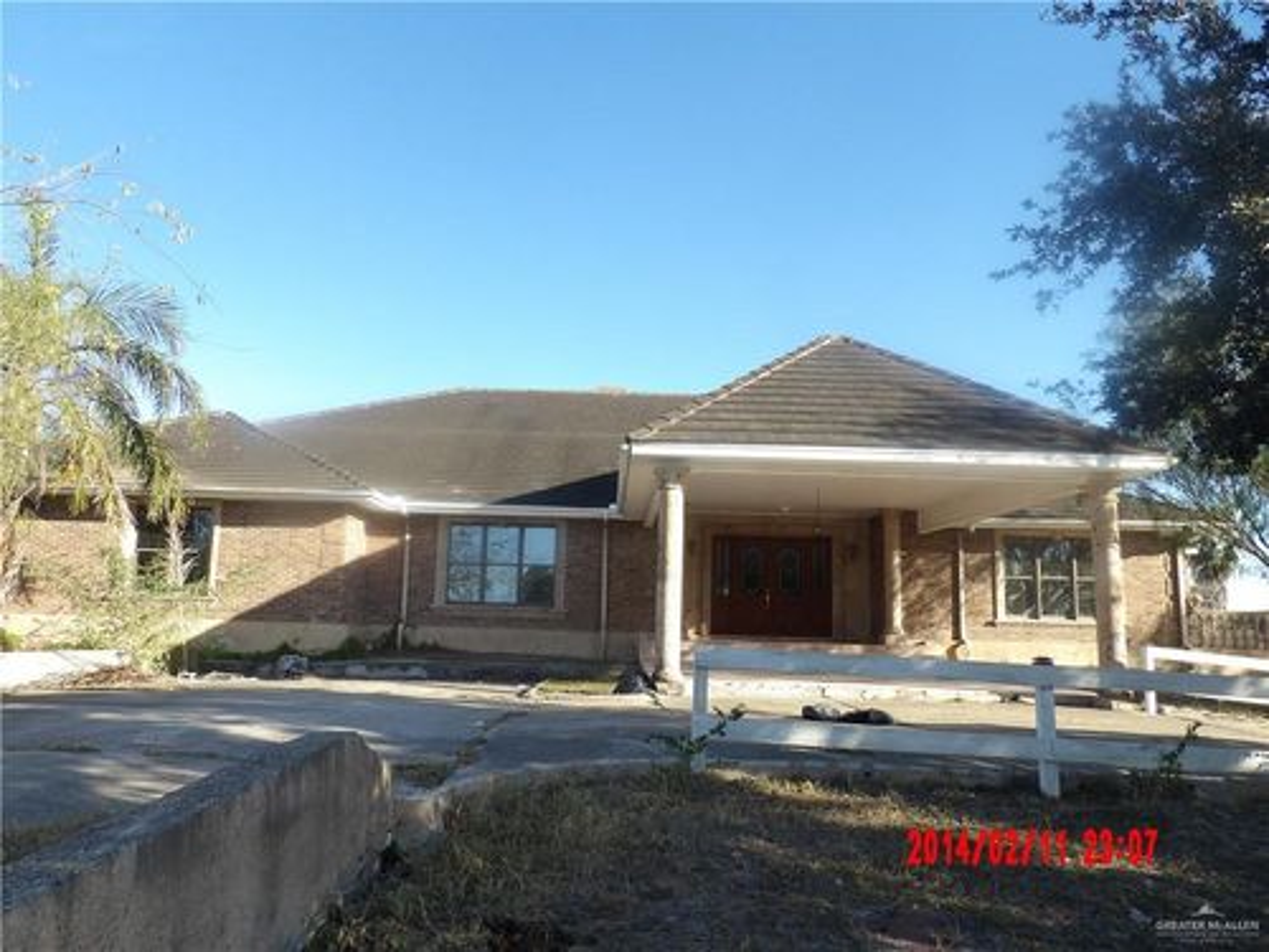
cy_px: 476
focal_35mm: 24
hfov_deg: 71.6
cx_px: 634
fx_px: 880
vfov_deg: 56.8
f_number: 3.2
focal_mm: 4.3
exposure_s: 1/405
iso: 100
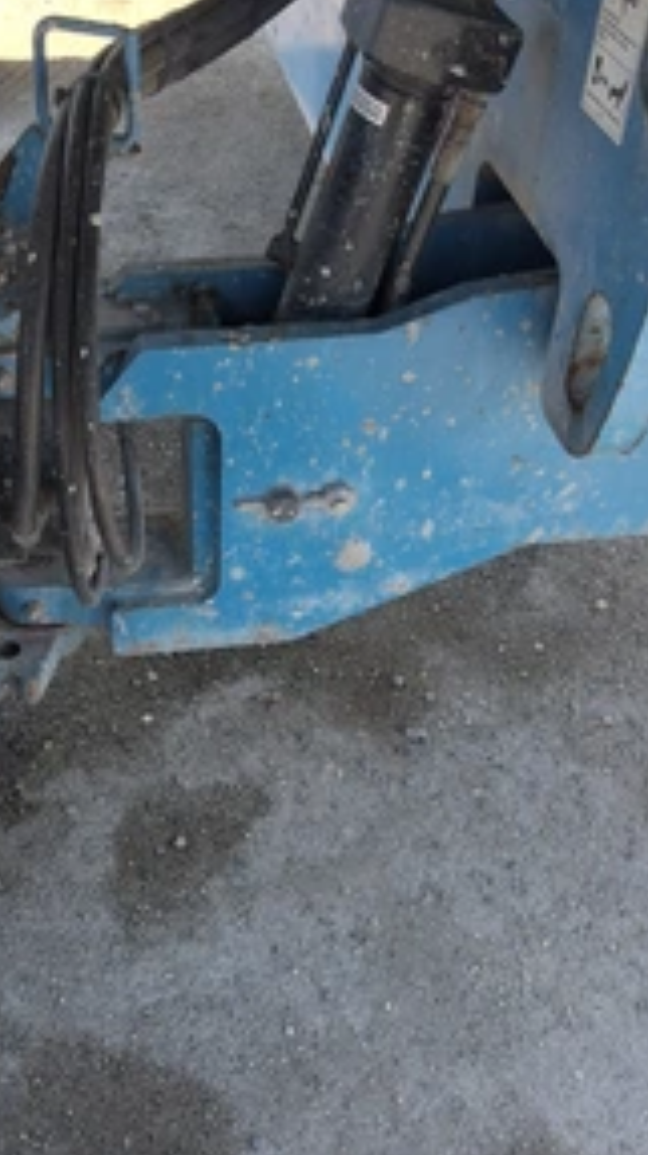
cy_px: 664
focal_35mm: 38
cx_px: 221
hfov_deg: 30.9
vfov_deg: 52.6
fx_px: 1163
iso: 50
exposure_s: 1/383
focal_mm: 3.08
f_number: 2
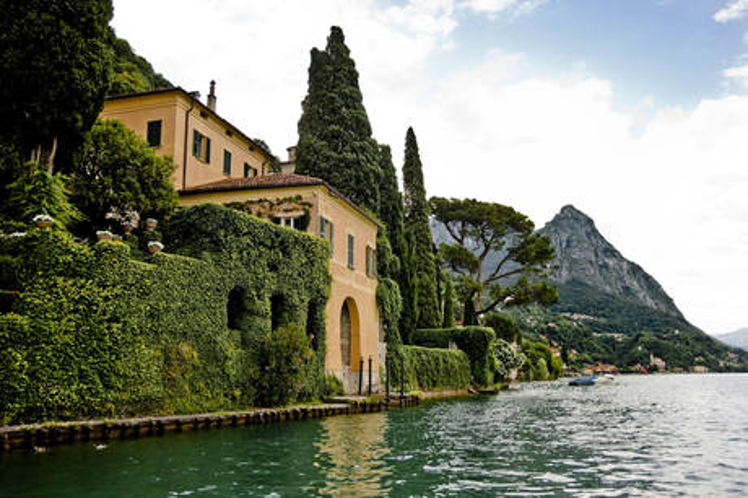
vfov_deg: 41.7
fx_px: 654
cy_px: 249
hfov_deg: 59.5
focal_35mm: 32
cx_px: 374
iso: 100
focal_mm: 21
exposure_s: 1/125
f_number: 5.6
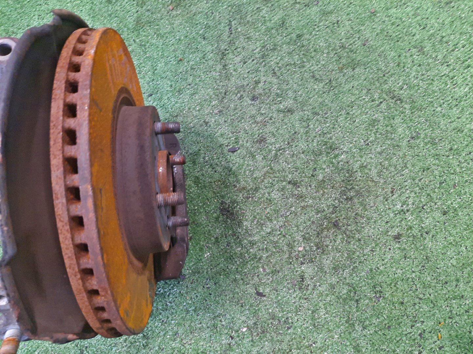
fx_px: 342
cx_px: 236
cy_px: 177
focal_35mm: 25
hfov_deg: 69.4
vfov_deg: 54.9
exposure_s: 1/25
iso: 338
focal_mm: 4.6
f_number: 2
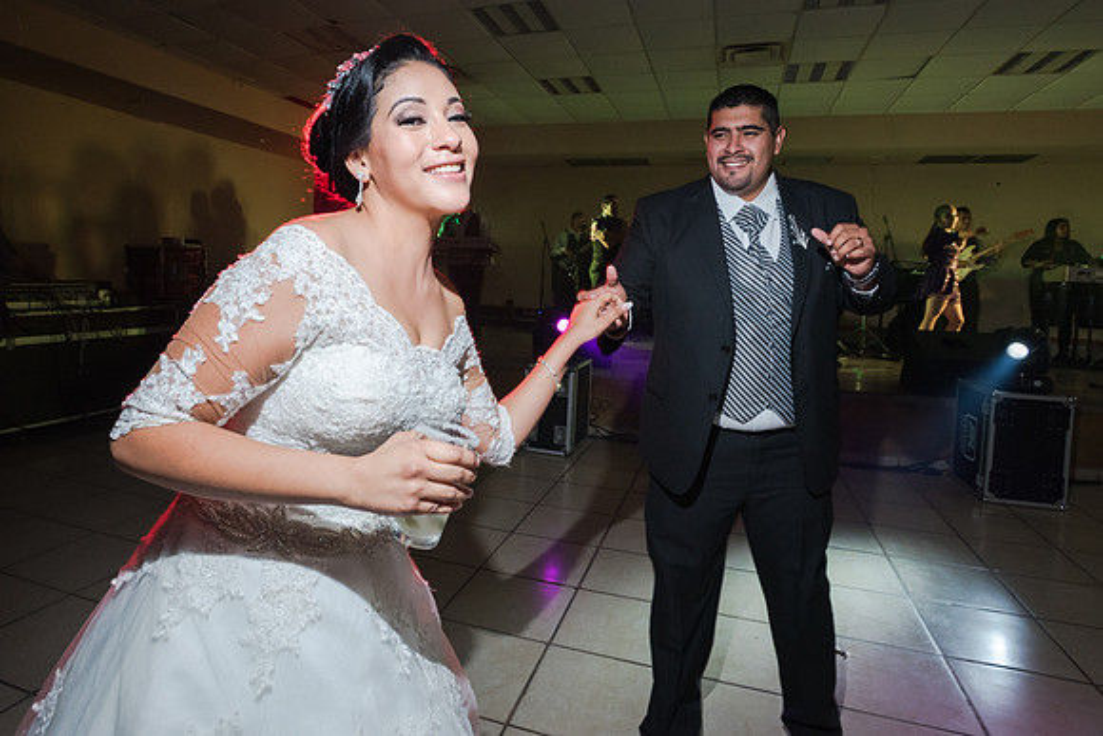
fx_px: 624
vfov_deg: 60.5
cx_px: 509
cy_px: 296
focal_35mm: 20
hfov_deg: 82.8
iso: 1600
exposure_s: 1/100
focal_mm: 17
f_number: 4
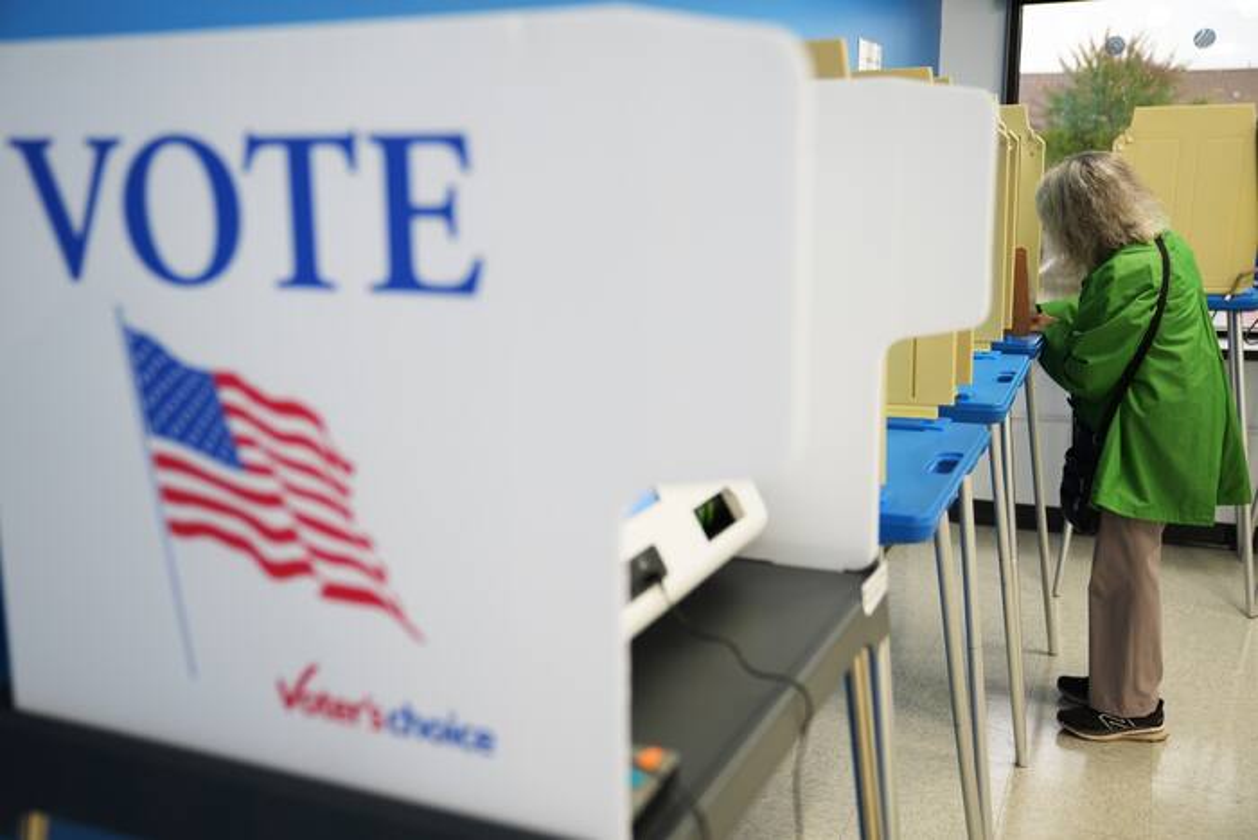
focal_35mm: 35
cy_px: 420
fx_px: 1223
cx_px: 629
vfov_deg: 37.9
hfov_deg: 54.4
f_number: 2.8
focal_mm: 35
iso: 640
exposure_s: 1/125
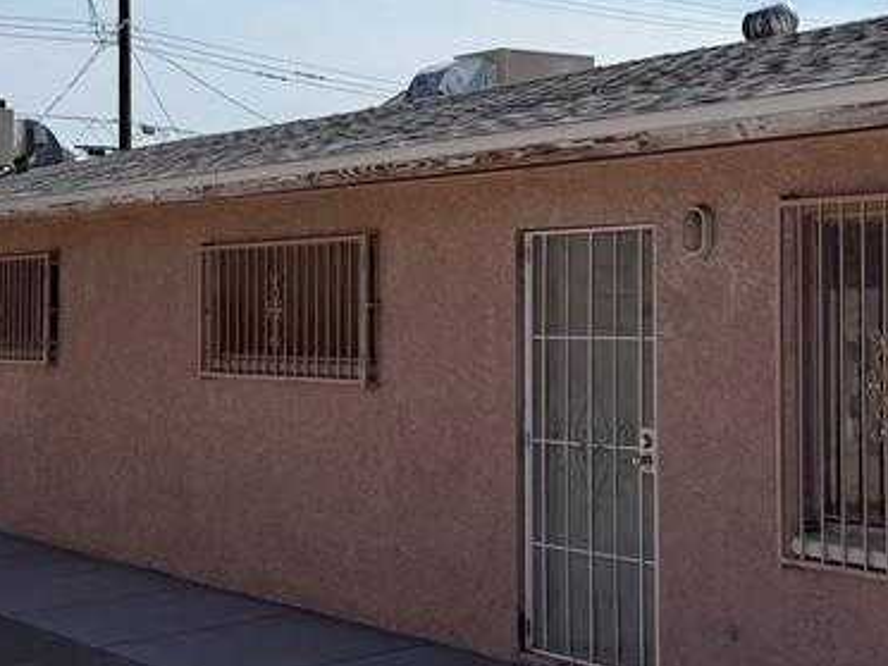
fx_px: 1693
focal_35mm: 66
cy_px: 265
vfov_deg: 22.2
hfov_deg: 29.4
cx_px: 473
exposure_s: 1/7353
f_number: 1.78
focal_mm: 6.76
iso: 80
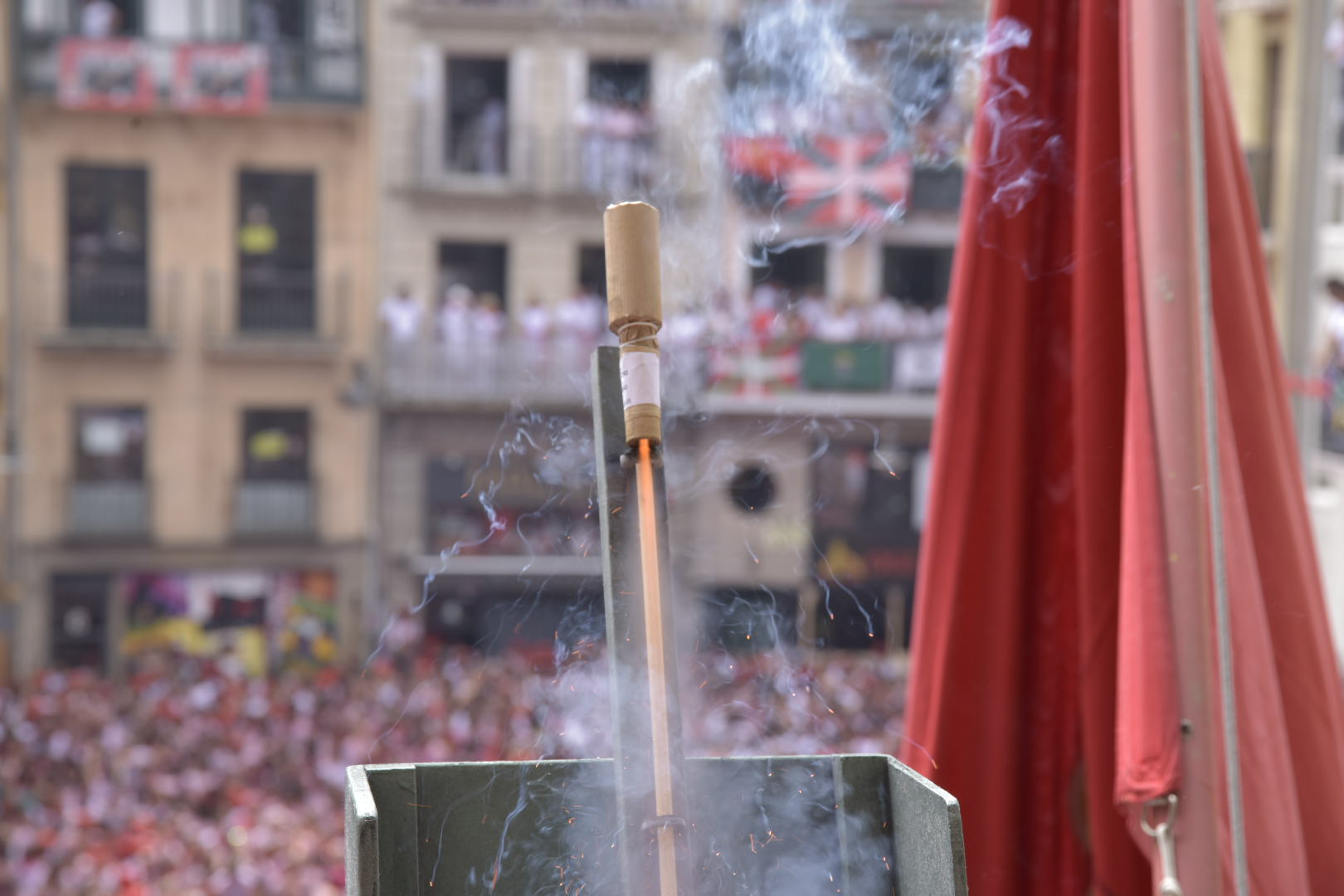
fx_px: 3920
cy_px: 448
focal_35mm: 105
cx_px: 672
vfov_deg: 13.0
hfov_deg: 19.5
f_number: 9
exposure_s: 1/160
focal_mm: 105
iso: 400
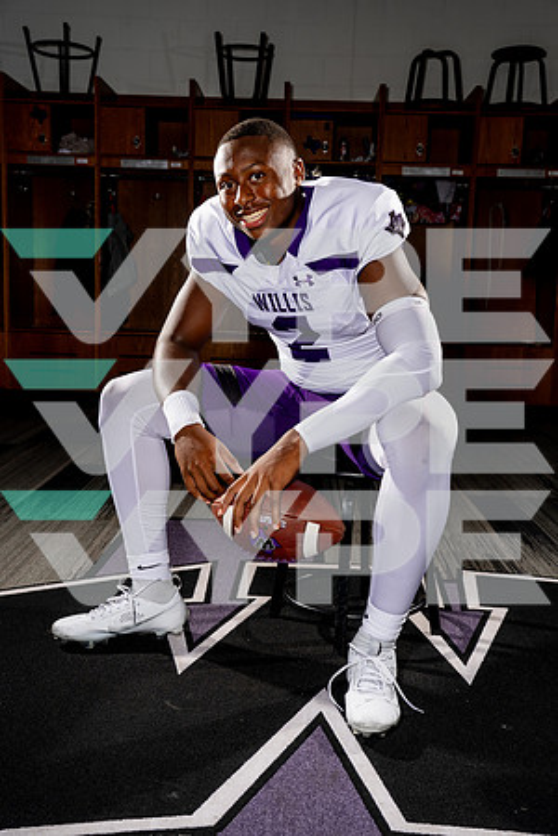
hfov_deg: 34.2
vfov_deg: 49.6
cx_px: 279
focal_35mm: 39
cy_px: 418
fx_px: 907
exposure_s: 1/250
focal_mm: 39
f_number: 5.6
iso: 100
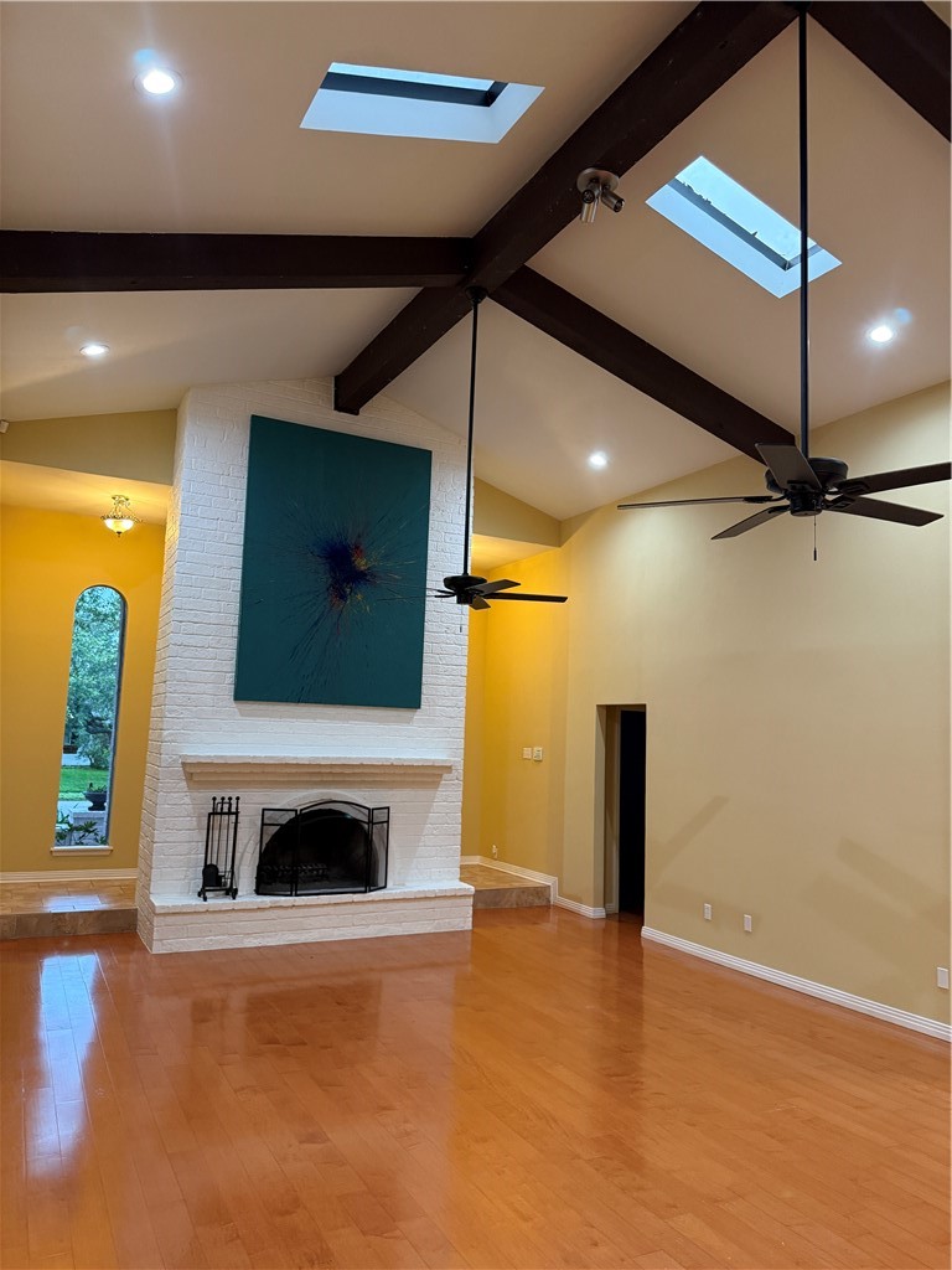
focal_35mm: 24
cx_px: 476
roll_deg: -2.4
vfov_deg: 71.6
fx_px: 880
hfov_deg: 56.8
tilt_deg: +7.4
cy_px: 635
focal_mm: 6.76
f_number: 1.78
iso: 320
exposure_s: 1/60
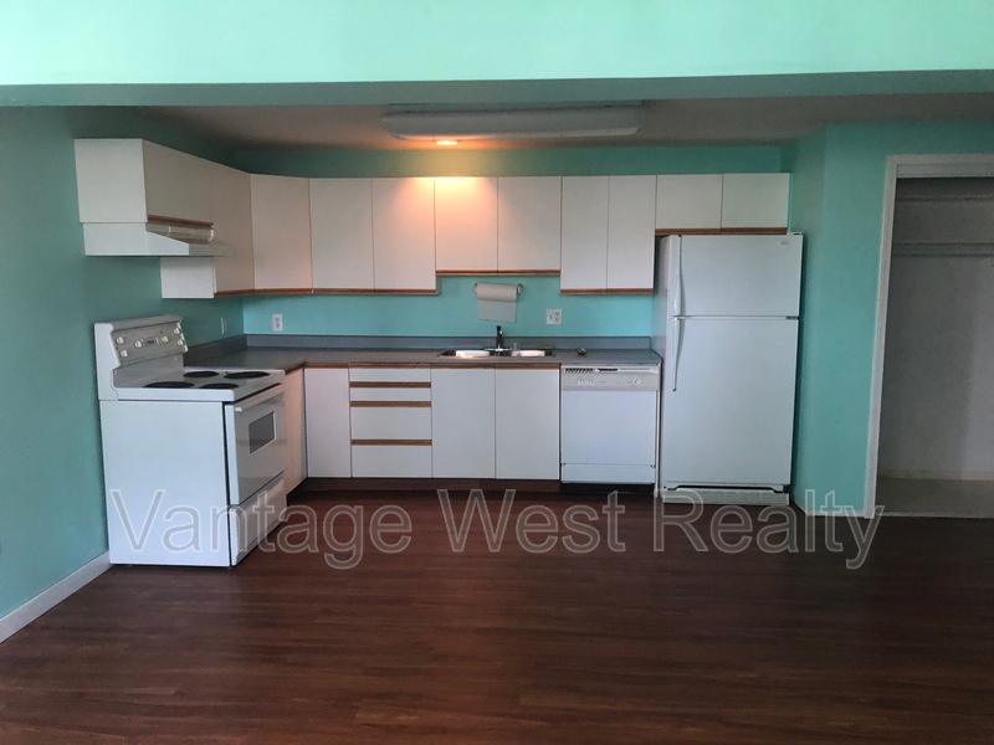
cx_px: 497
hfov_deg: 63.4
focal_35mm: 28
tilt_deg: -8.2
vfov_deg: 49.7
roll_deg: -1.7
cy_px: 372
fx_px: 804
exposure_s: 1/15
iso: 100
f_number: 1.8
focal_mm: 3.99
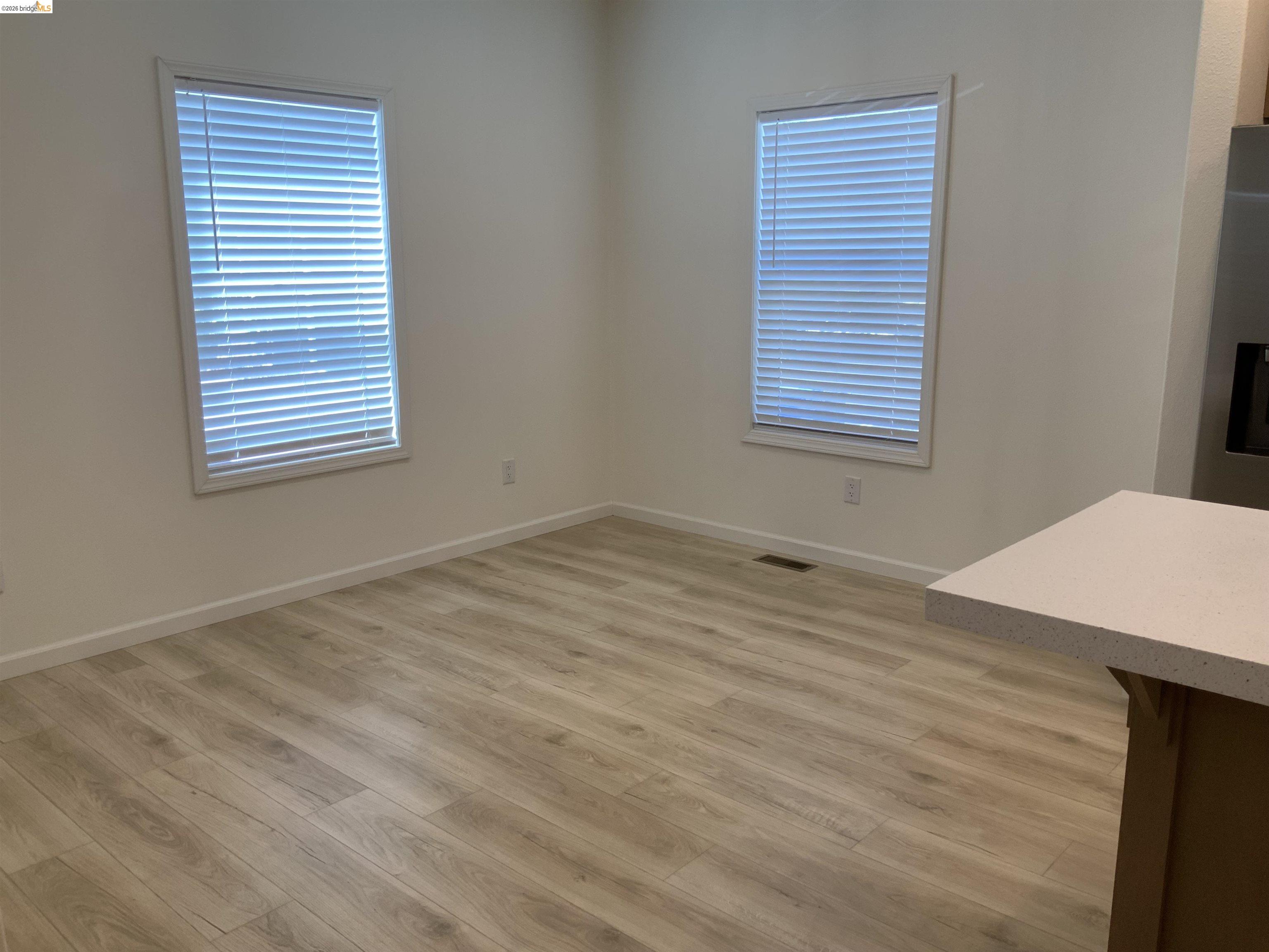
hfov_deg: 61.7
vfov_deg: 48.2
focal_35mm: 29
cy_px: 476
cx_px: 634
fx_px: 1063
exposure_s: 1/120
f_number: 1.8
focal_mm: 3
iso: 32
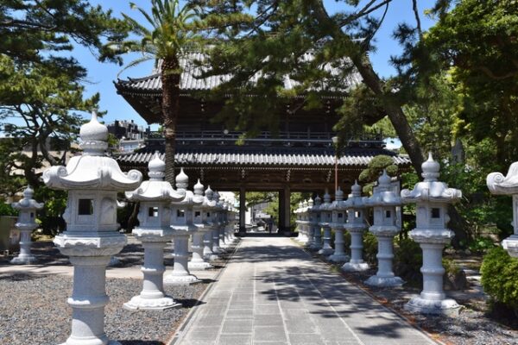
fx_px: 518
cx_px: 259
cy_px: 172
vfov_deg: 36.9
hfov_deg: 53.1
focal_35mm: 36
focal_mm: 24
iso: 200
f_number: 9
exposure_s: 1/320
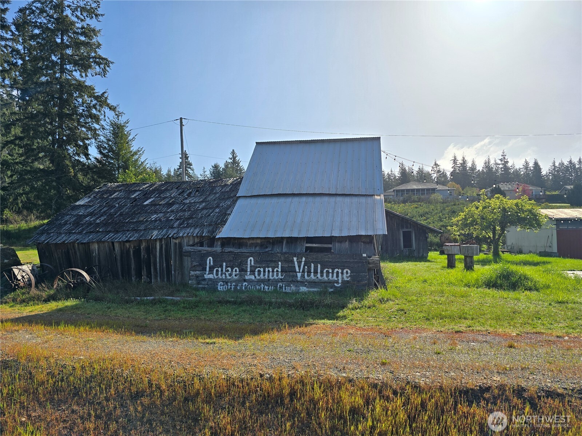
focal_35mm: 23
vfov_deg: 58.9
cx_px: 291
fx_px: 387
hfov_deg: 73.9
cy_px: 218
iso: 12
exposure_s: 1/1597
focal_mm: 6.3
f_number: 1.7
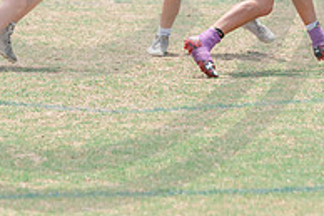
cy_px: -85
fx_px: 4577
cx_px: 58
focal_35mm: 509
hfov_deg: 4.1
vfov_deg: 2.7
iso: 400
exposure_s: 1/1600
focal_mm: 170
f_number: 5
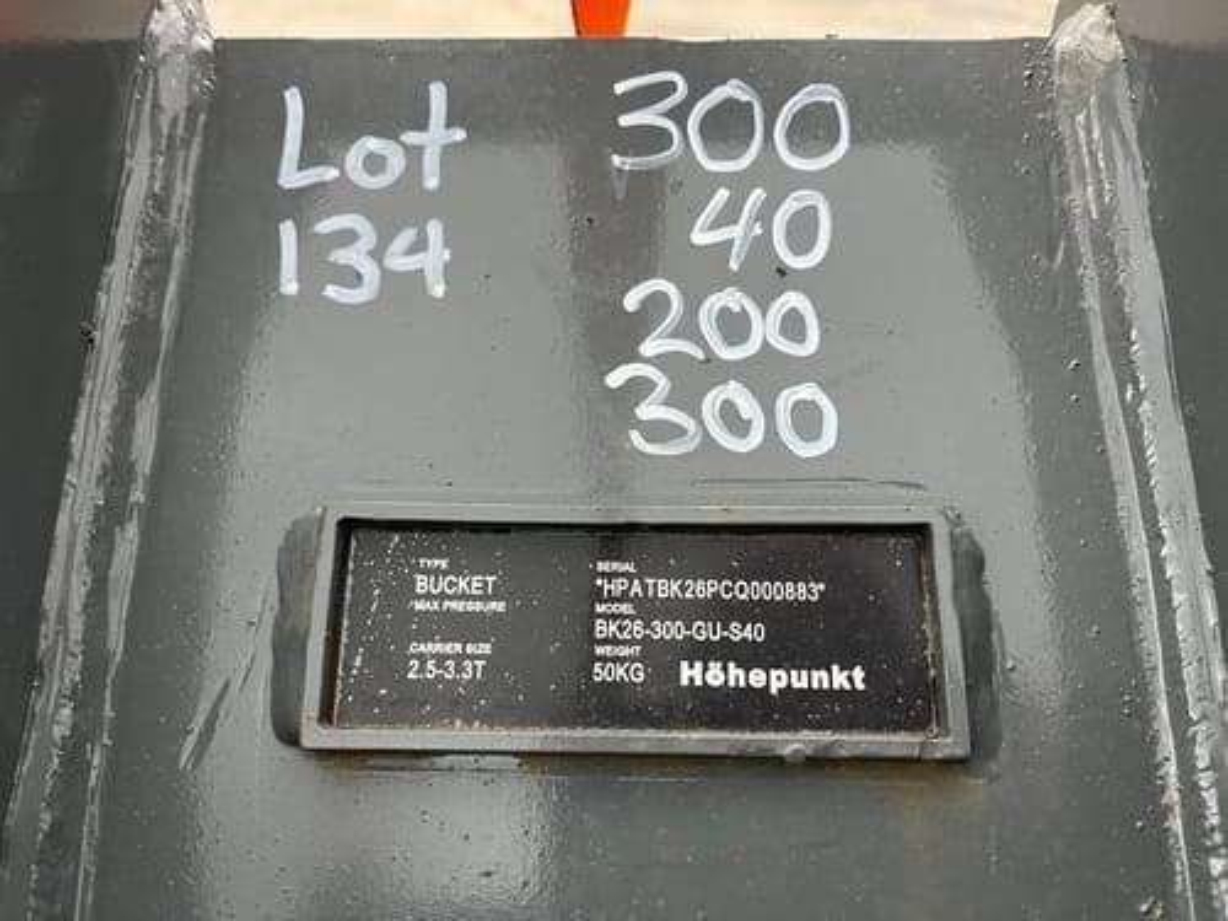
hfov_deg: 67.3
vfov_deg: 53.1
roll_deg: +0.1
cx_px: 614
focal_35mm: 26
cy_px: 460
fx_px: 922
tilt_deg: -41.4
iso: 250
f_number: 1.6
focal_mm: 5.1
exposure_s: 1/60
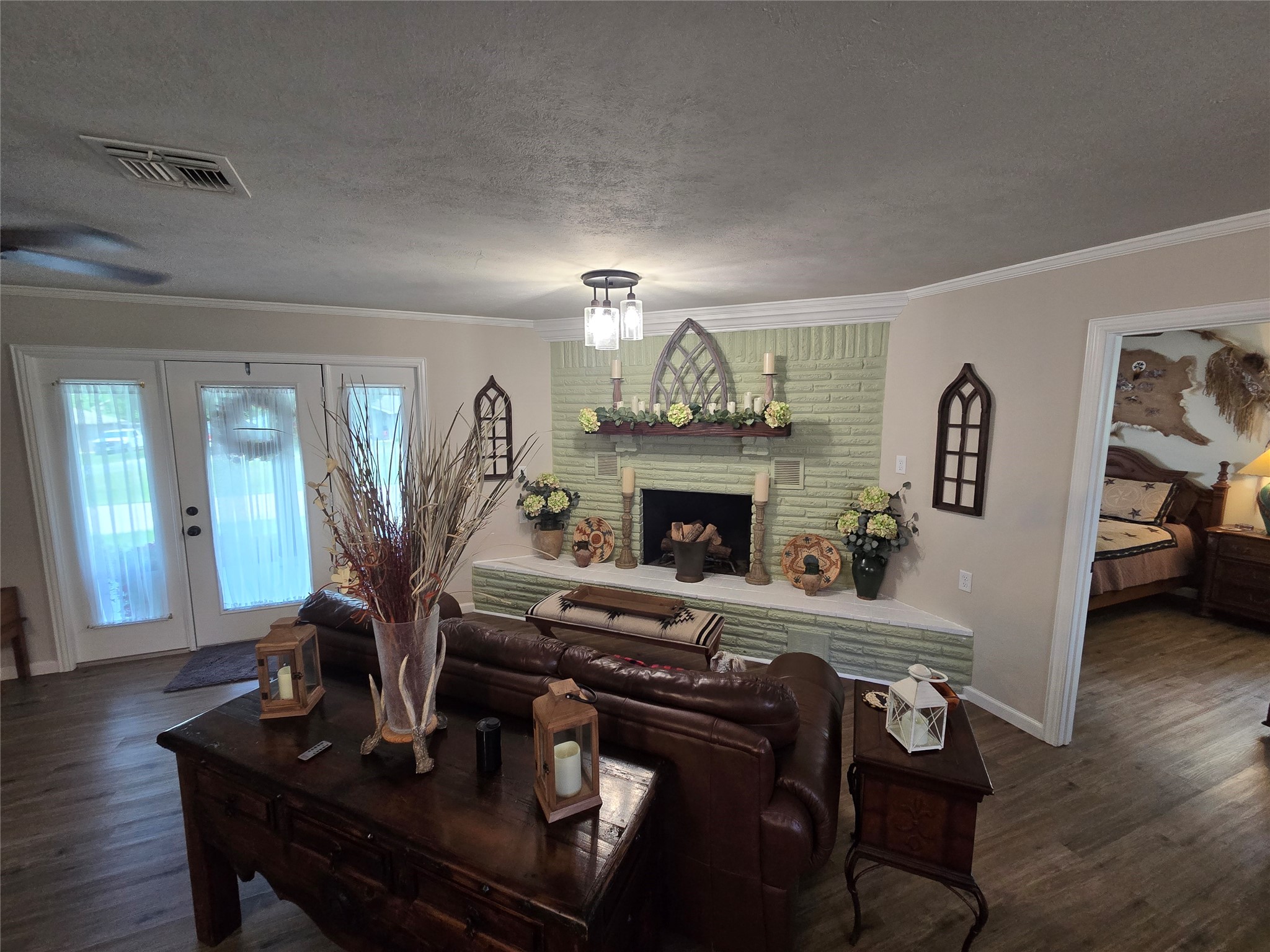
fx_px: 477
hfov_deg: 106.2
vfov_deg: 89.9
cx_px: 635
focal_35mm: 13
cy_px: 476
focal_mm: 2.2
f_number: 2.2
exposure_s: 1/60
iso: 250
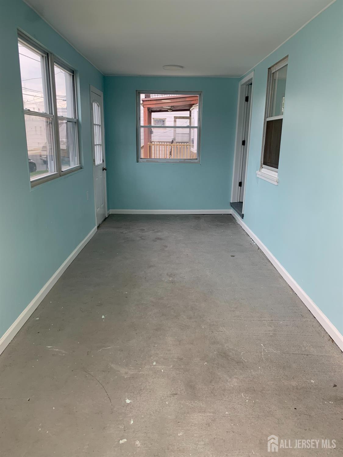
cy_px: 228
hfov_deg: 53.1
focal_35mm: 26
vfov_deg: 67.3
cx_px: 172
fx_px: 344
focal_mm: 4.25
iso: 64
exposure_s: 1/60
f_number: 1.8
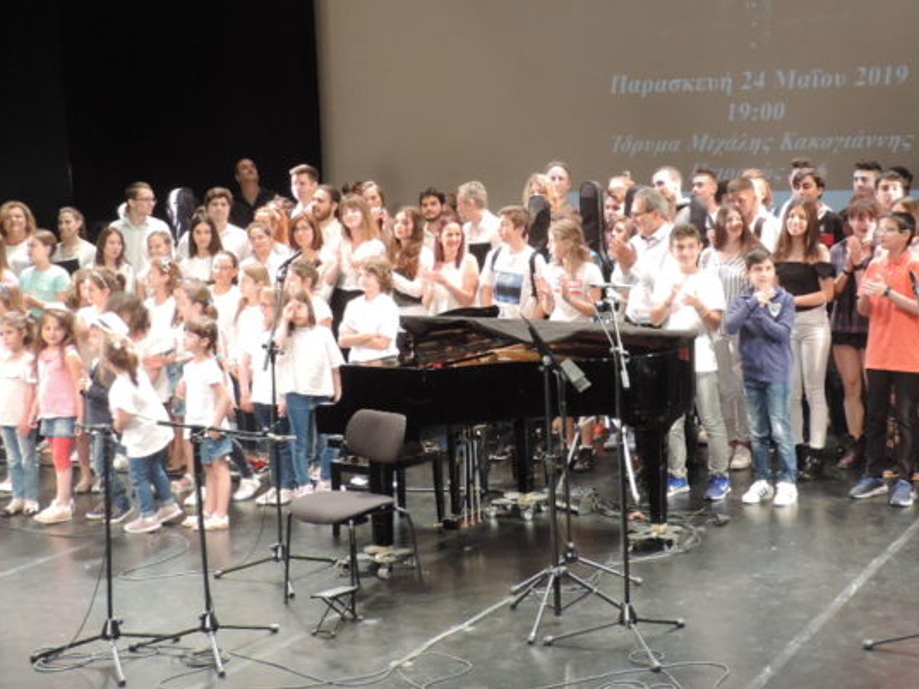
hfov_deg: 30.6
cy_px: 195
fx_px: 1673
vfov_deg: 23.1
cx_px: 585
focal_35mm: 63
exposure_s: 1/25
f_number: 3.2
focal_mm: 5.8
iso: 400
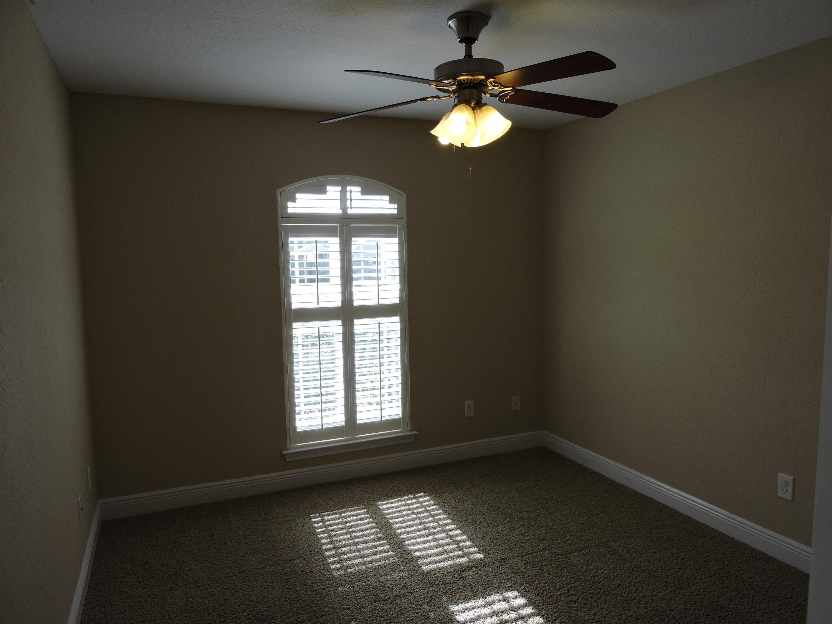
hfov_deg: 71.6
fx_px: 577
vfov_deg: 56.8
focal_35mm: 24
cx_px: 416
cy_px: 312
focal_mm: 4.3
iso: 100
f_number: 3.3
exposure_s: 1/200
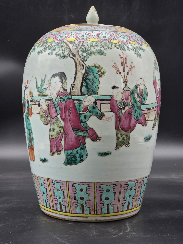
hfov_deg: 21.3
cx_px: 92
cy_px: 122
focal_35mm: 69
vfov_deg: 28.2
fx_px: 486
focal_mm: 7.9
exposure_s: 1/45.6
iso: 125
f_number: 2.4
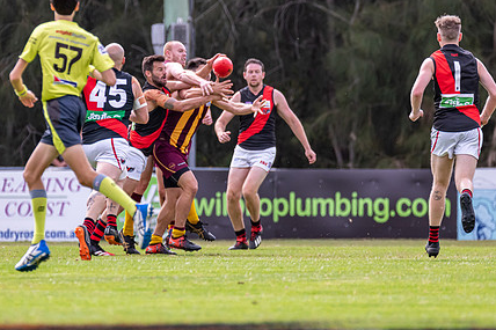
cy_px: 141
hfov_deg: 2.7
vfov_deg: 1.8
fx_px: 10604
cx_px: 159
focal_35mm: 770
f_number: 7.1
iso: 800
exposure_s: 1/1250
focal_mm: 460
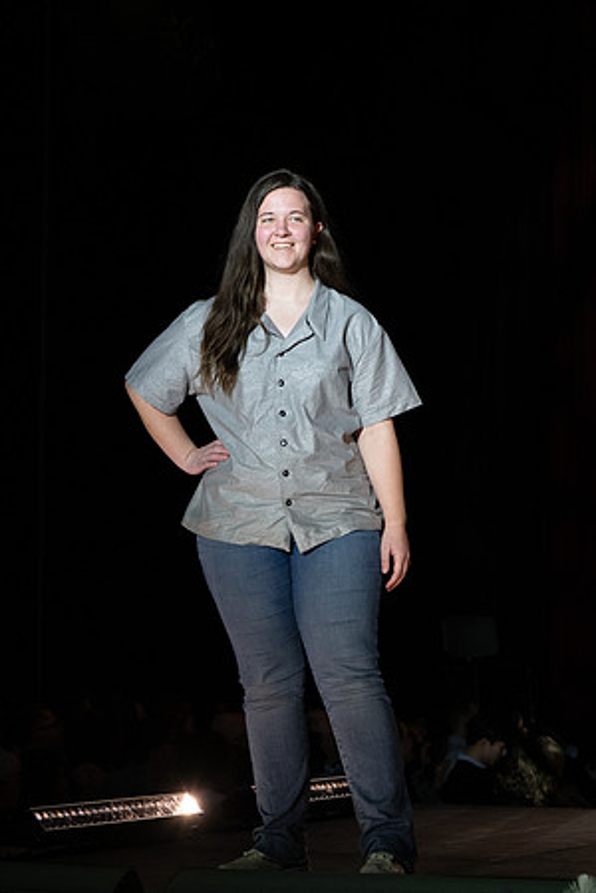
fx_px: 3321
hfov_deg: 10.2
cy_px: 486
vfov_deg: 15.3
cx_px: 379
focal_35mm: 134
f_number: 5.6
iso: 1250
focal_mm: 82
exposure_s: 1/400
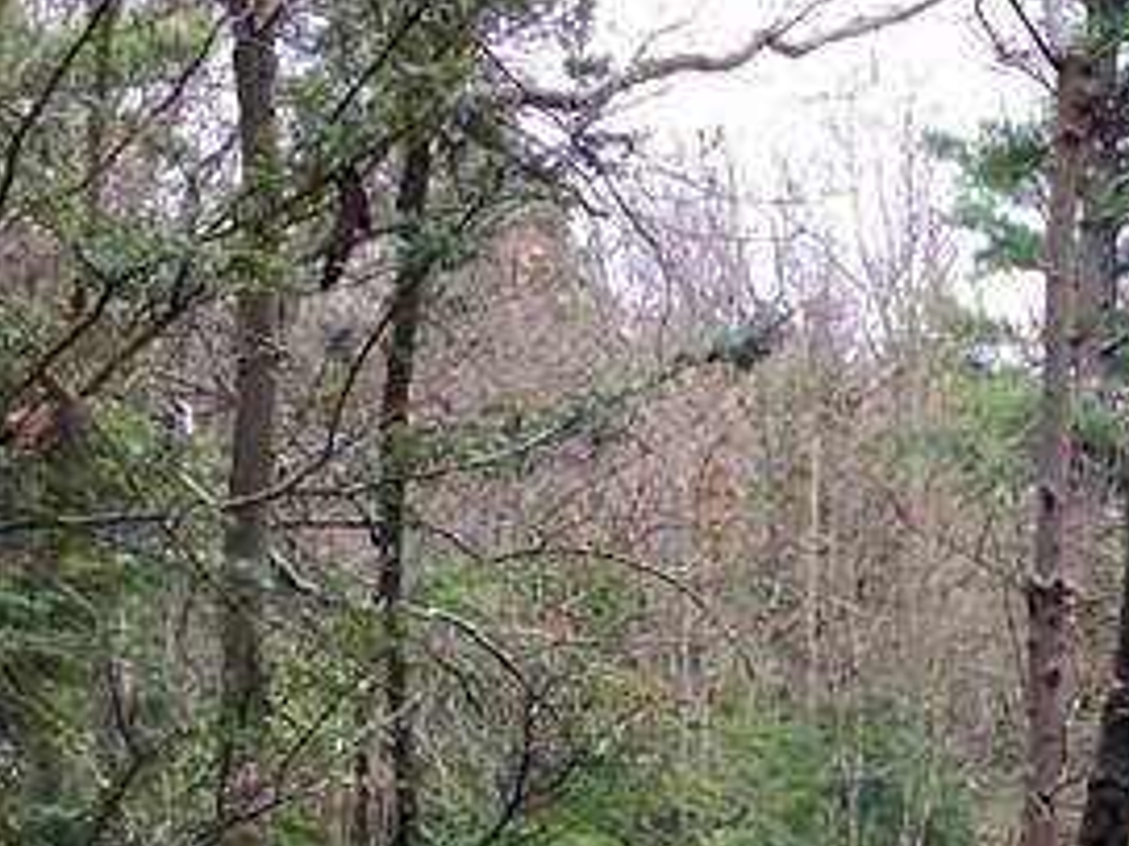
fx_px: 3814
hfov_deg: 15.9
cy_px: 1259
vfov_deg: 12.1
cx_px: 1525
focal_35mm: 117
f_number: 2.4
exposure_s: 1/168
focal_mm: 3.3
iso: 25
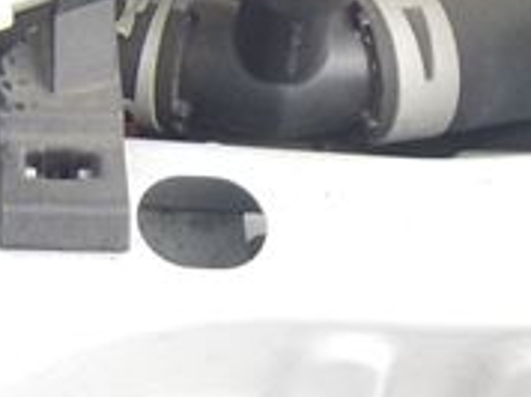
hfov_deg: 11.0
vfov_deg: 7.9
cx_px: -271
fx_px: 2650
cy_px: -600
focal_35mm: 173
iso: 125
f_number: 3.3
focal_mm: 4.1
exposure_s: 1/320
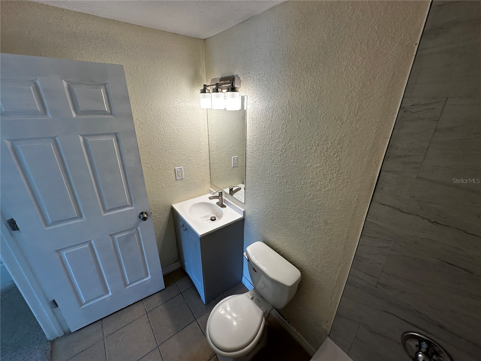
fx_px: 195
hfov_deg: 102.1
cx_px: 240
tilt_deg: -21.4
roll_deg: -1.0
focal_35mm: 14
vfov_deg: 85.7
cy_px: 180
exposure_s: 1/120
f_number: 2.2
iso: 64
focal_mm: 2.22
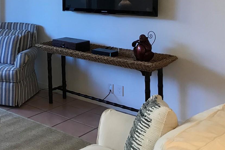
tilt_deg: -5.4
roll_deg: +0.8
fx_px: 350
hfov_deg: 33.2
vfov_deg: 23.6
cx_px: 9
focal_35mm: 56
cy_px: 17
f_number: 1.8
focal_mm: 3.99
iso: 32
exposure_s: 1/30
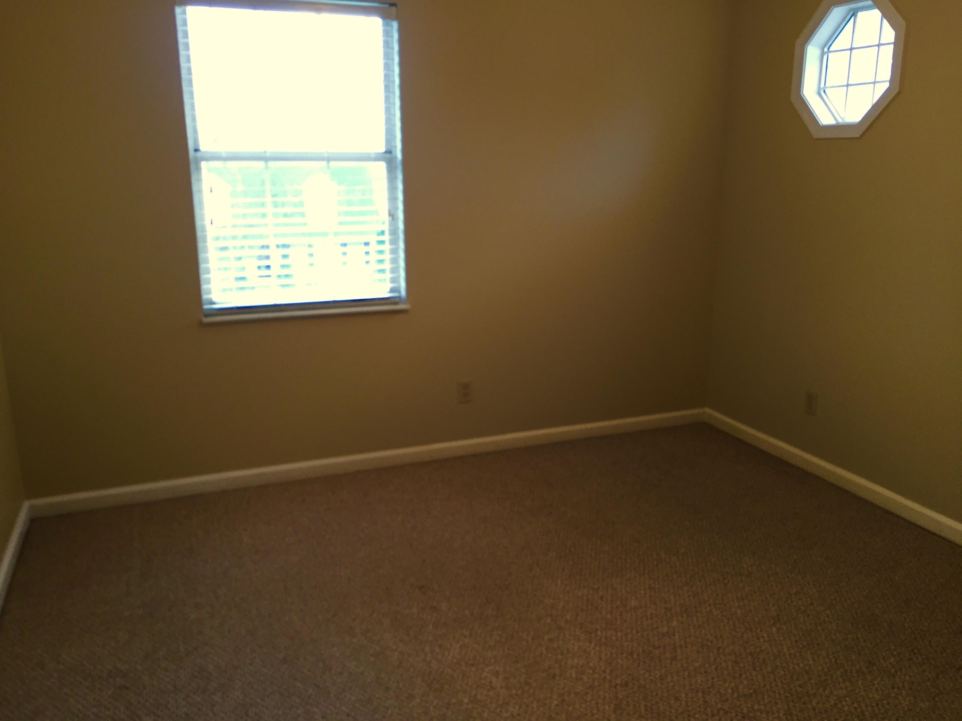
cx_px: 481
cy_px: 360
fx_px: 806
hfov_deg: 61.7
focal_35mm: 29
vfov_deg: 48.2
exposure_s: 1/30
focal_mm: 4.15
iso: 100
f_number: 2.2
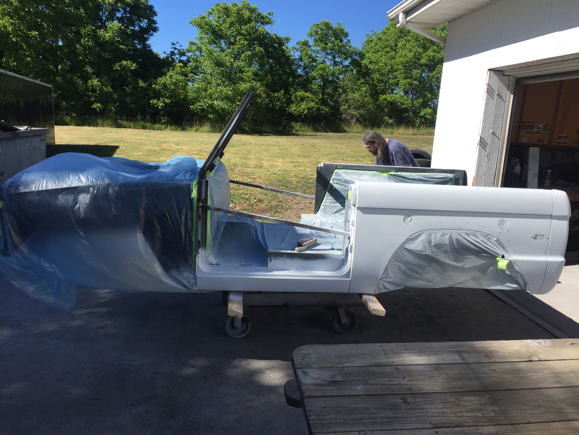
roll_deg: -3.4
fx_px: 485
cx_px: 290
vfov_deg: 48.2
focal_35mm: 29
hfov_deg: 61.7
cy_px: 218
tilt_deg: -9.5
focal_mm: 4.15
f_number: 2.2
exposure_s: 1/1464
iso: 32
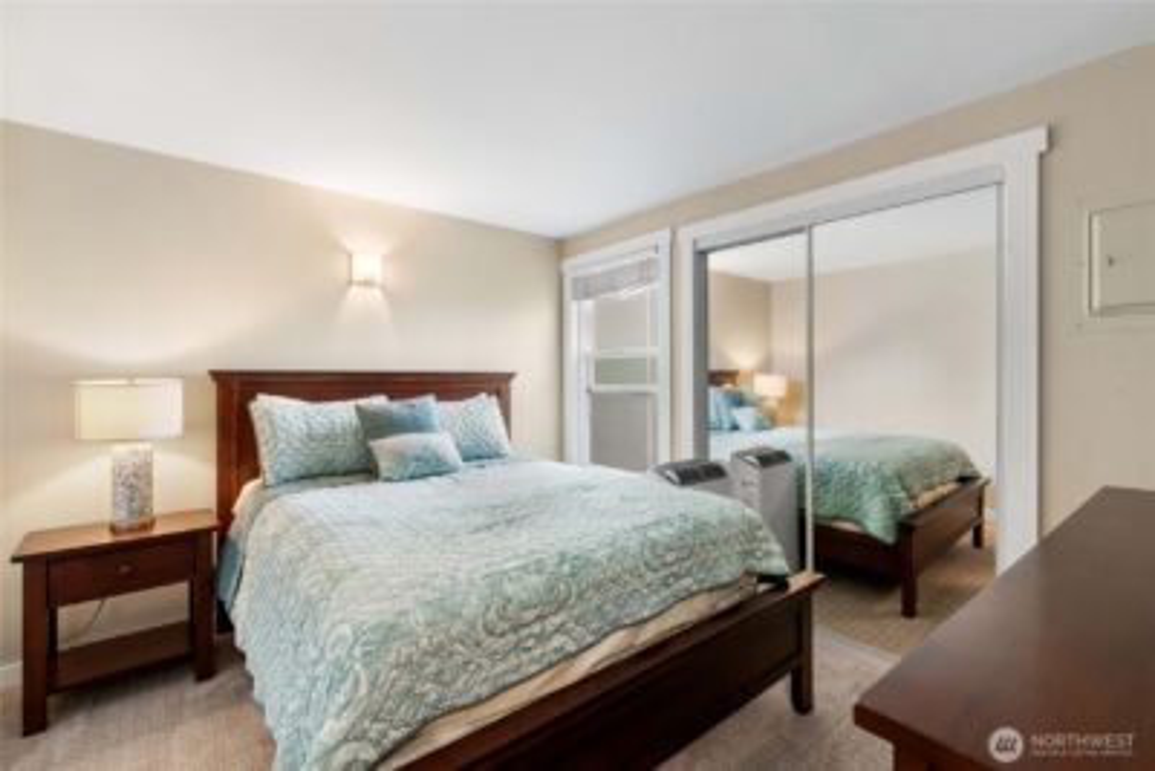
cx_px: 578
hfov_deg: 100.4
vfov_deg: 77.4
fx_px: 481
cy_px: 386
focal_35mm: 15
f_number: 8
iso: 200
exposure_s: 1/15
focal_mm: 15
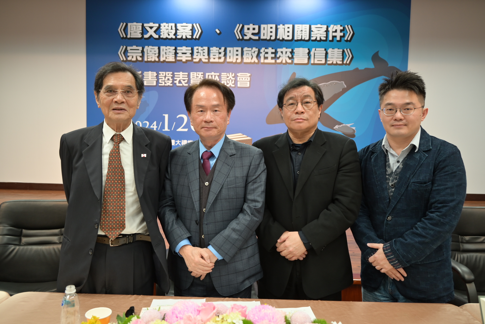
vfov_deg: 45.0
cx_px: 242
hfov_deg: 63.6
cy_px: 162
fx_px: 391
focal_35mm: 29
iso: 450
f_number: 4.5
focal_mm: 29
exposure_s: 1/30
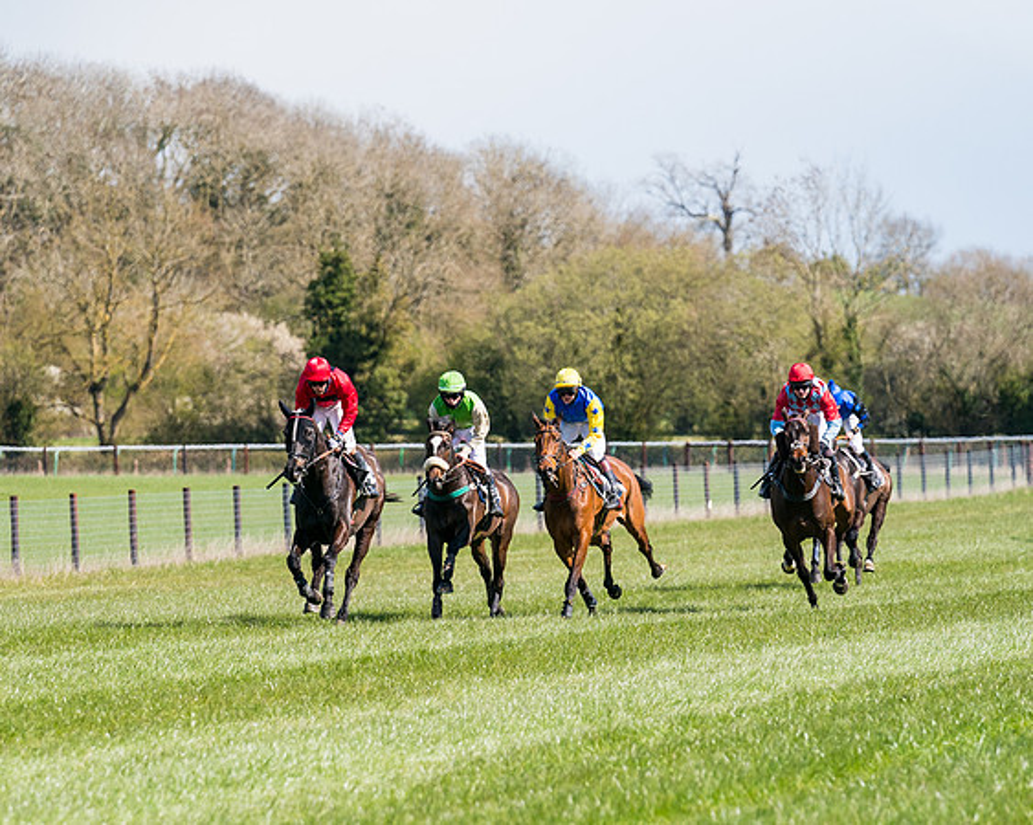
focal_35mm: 305
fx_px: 9307
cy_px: 466
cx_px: 396
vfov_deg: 5.1
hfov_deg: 6.4
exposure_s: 1/2500
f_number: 4
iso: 400
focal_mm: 187
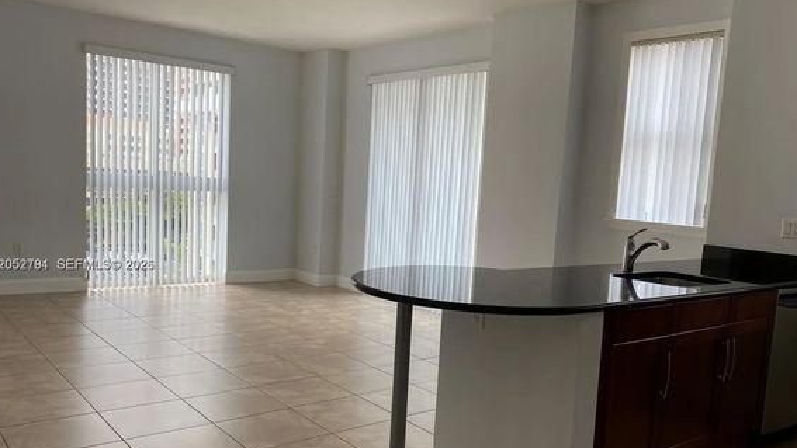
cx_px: 429
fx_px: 676
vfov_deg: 36.6
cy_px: 265
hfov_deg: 60.9
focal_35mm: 32
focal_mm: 4.25
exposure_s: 1/296
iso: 32
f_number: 1.8
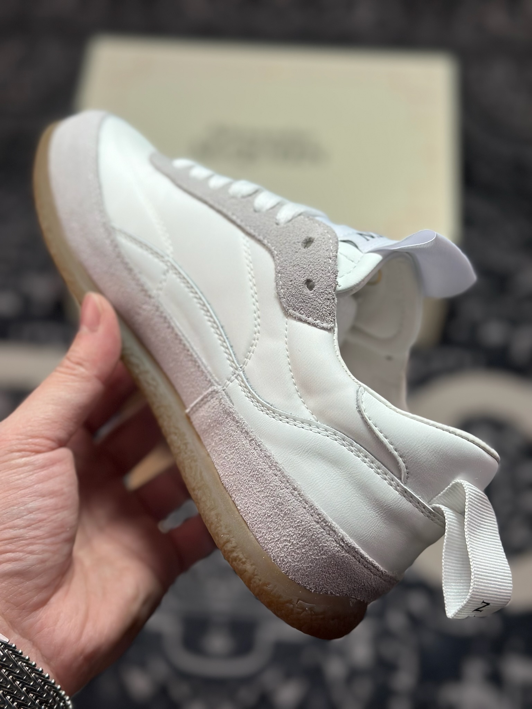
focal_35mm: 48
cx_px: 266
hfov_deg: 30.3
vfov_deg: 39.7
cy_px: 354
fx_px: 984
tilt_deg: -57.2
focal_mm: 6.86
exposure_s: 1/1953
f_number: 1.78
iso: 100
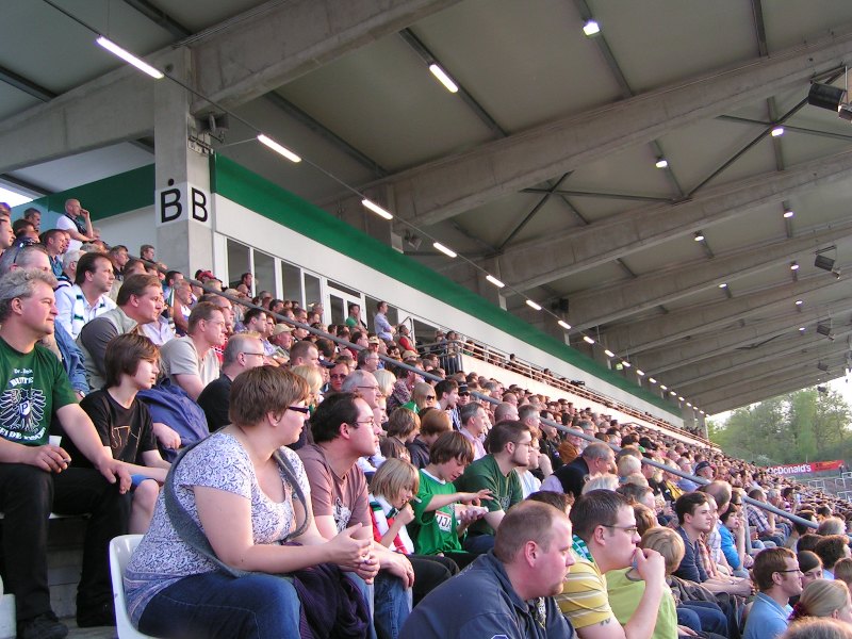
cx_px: 426
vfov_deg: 37.7
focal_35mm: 38
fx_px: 935
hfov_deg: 49.0
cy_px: 320
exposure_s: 1/60
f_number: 3.2
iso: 50
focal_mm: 5.8
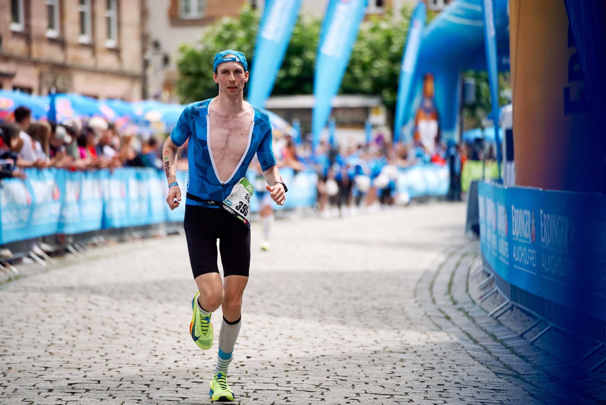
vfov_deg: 9.0
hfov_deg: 13.5
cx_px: 303
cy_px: 202
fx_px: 2560
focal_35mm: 152
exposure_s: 1/1000
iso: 2000
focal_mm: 152
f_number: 2.8
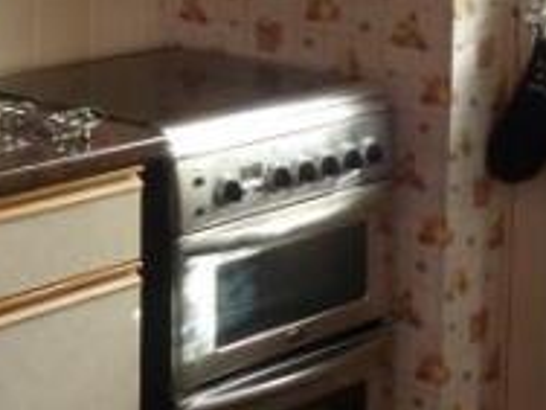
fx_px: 1562
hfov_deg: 19.2
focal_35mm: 99
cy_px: -22
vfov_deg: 14.6
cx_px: -16
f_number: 3.5
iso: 80
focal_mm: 5.3
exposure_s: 1/40
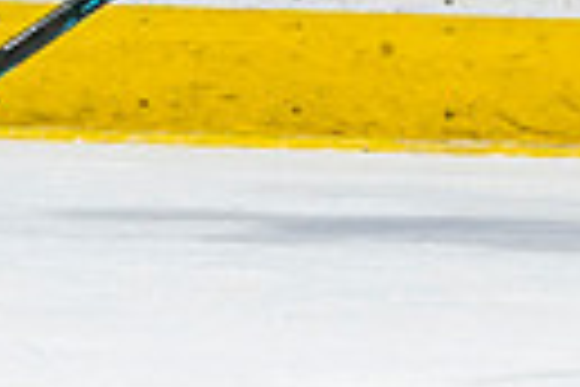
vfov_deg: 0.9
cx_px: 1246
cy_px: -101
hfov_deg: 1.4
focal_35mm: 1523
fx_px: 24535
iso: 800
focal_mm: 135
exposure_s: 1/640
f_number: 3.2
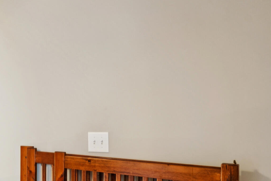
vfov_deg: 28.5
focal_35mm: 47
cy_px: 120
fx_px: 354
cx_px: -27
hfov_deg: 35.7
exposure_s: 1/1.25
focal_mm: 16
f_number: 8
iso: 400
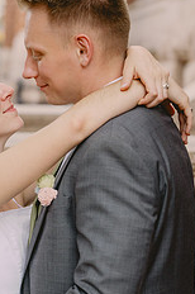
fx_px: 1108
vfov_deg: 15.1
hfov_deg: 10.0
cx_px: 15
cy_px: 148
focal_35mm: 136
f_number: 3.2
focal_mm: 70
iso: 1000
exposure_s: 1/1600
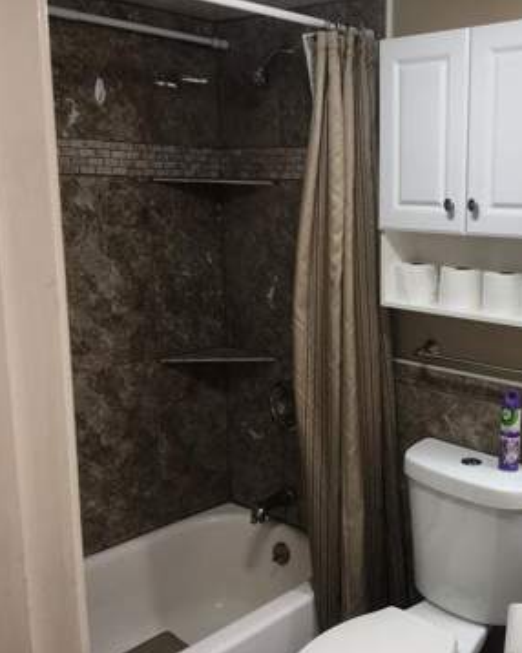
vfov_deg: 48.0
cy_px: 326
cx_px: 431
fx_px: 734
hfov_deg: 37.5
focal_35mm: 38
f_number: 2.2
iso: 25
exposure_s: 1/40
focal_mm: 4.15
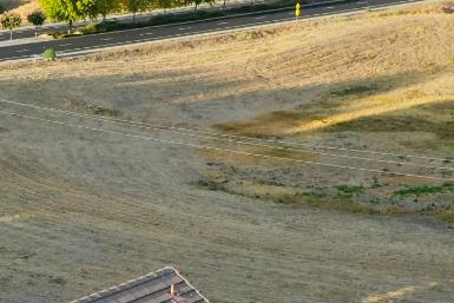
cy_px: 567
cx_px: -125
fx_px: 1375
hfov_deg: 17.6
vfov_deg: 11.5
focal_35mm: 109
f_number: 4.5
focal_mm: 10.26
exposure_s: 1/200
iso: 100
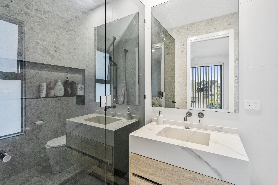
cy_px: 92
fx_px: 124
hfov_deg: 96.7
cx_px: 139
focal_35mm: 16
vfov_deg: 73.8
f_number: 9
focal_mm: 16
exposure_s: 1/4
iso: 400
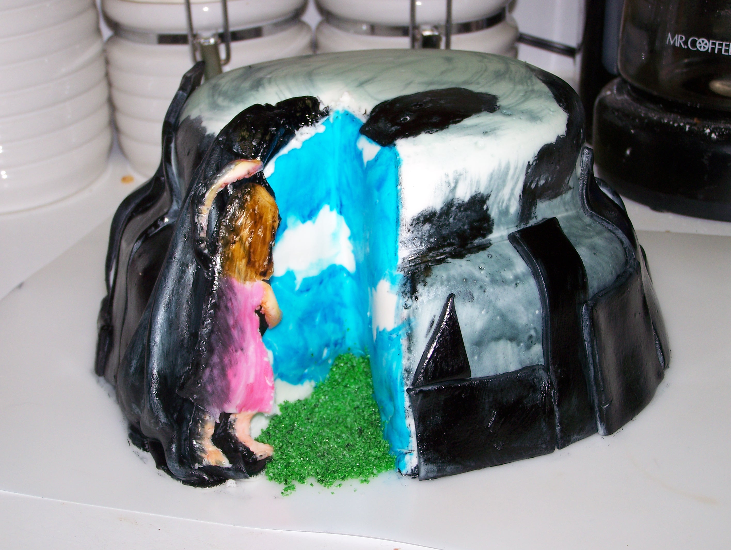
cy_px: 275
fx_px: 1352
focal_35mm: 64
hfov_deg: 30.2
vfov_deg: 23.0
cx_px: 366
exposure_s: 1/80
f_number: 3.2
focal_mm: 10.7
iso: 80
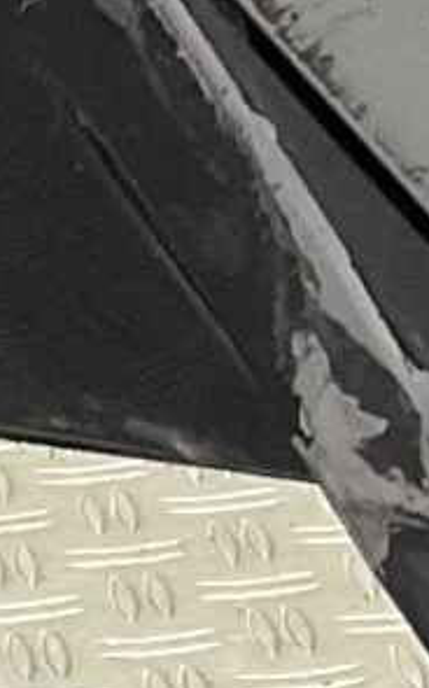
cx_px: -84
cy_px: -306
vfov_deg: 7.7
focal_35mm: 267
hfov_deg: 4.9
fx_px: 5002
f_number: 1.8
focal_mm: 3
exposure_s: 1/120
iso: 64
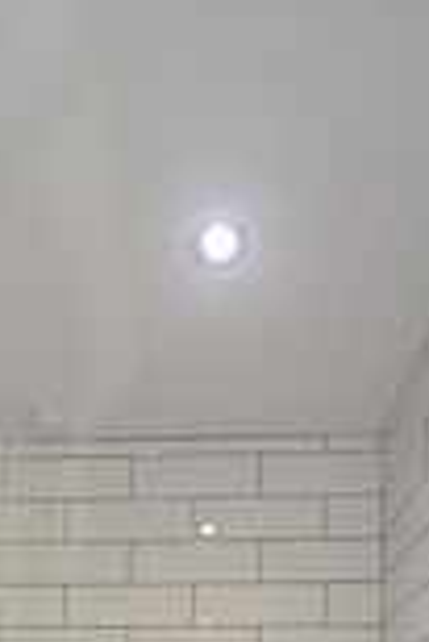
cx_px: 154
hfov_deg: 37.6
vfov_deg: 38.4
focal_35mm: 35
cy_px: 788
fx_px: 624
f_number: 5.6
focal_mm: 12
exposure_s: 1/50
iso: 1100
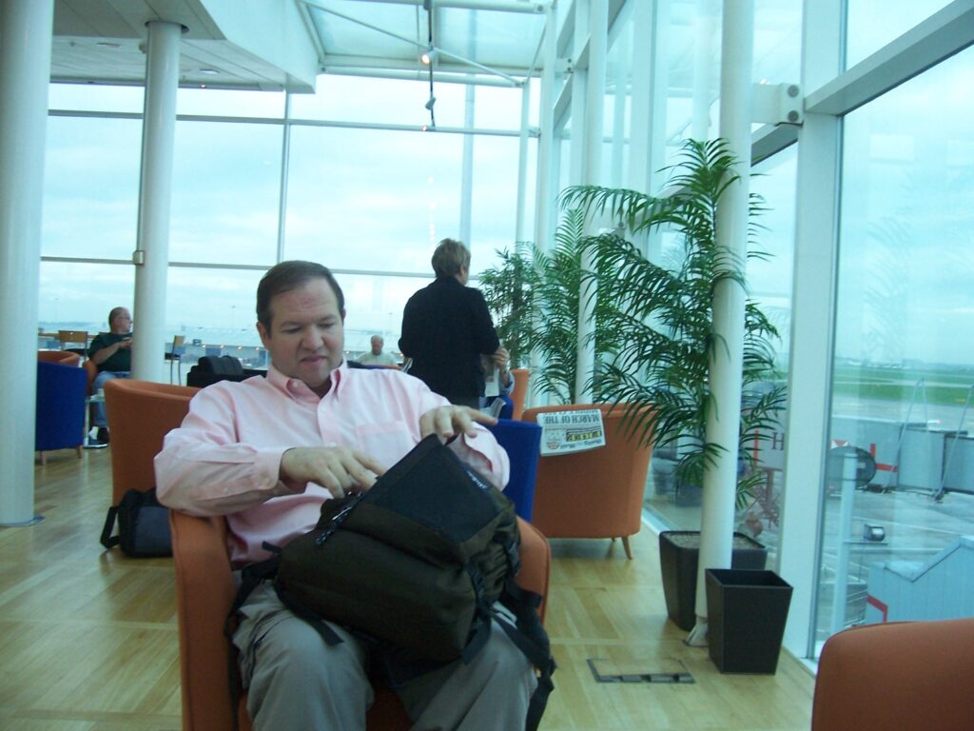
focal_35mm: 34
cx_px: 487
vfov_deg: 41.8
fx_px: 957
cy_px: 366
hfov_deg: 54.0
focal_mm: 5.6
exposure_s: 1/125
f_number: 2.7
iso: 160
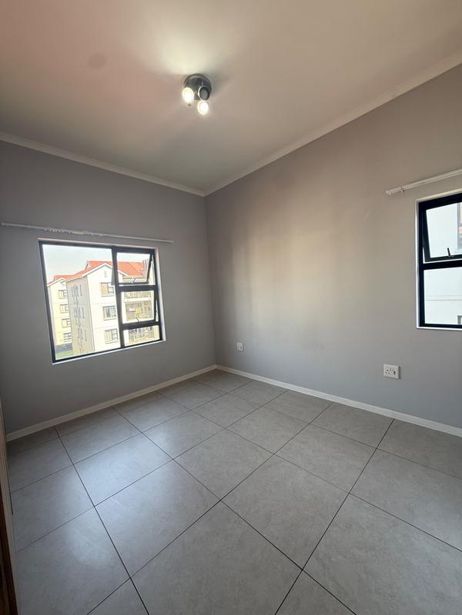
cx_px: 231
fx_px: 249
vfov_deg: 102.1
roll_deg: +3.9
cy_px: 308
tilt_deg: -3.2
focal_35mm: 14
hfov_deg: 85.7
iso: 80
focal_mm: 2.22
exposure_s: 1/99
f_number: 2.2
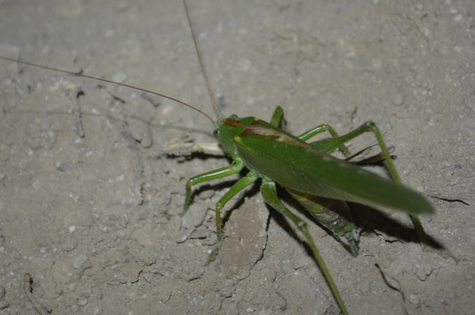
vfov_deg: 9.4
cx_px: 277
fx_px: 1921
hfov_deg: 14.1
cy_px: 158
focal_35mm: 146
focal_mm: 55
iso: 400
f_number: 6.3
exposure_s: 1/60
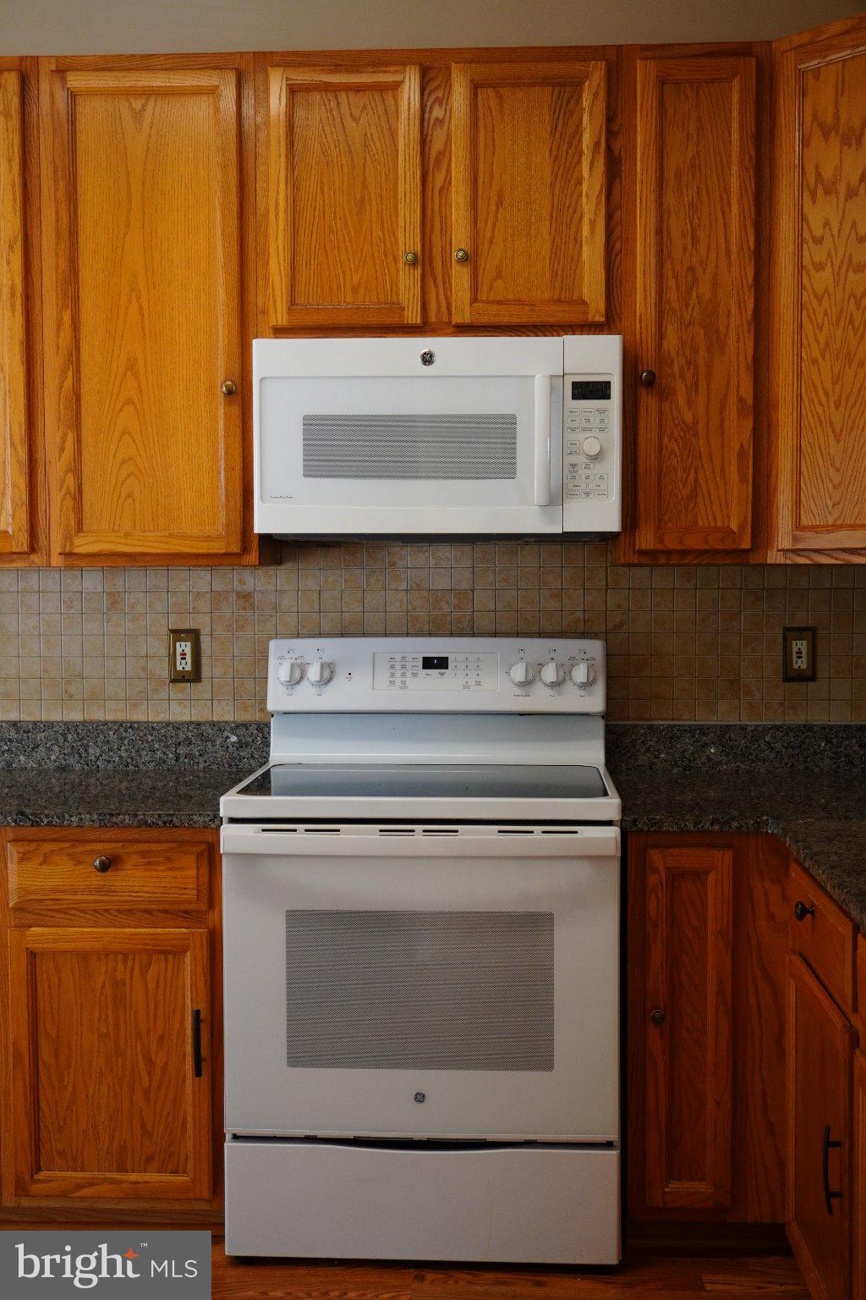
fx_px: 1515
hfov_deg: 31.9
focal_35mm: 42
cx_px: 433
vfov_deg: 46.4
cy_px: 650
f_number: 4.5
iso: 800
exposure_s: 1/60
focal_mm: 28
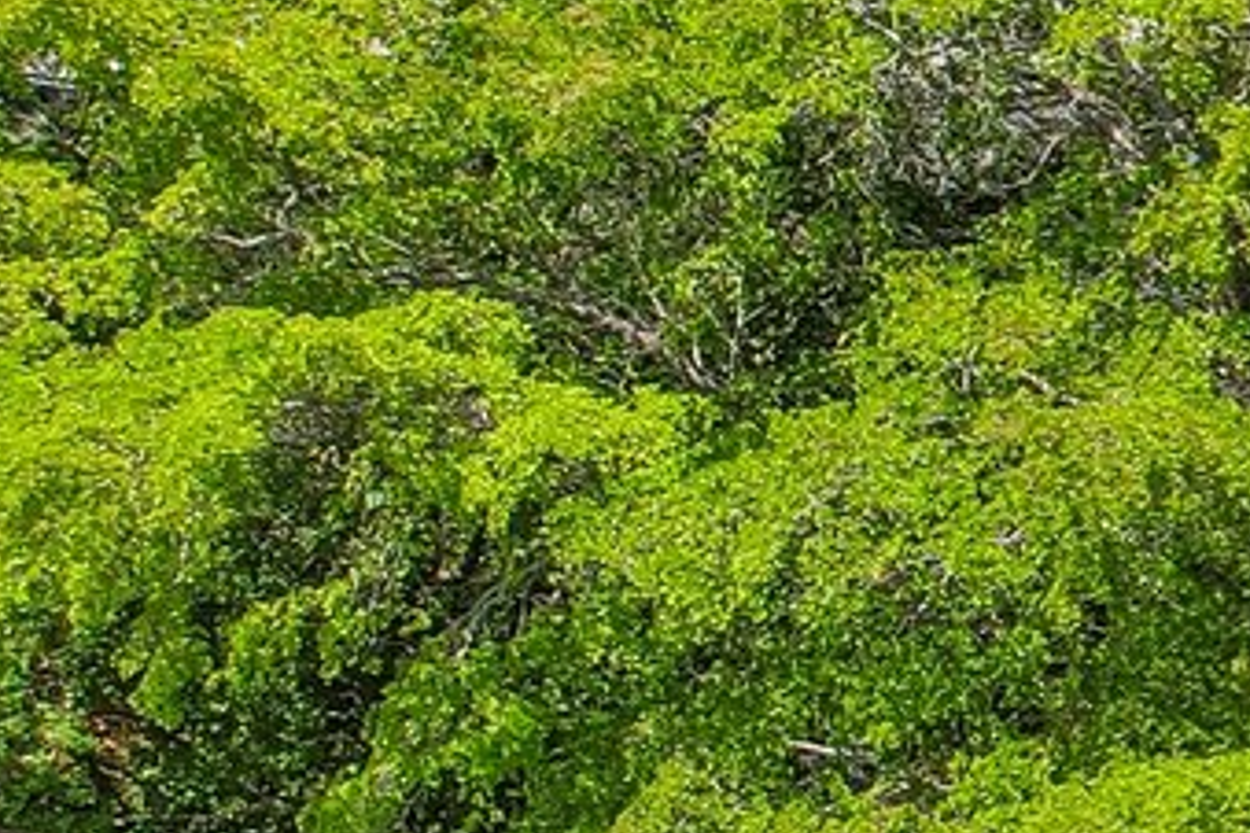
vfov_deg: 10.3
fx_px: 4618
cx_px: 3186
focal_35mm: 133
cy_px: 370
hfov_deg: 11.9
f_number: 2.8
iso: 100
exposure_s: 1/2000
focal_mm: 8.4
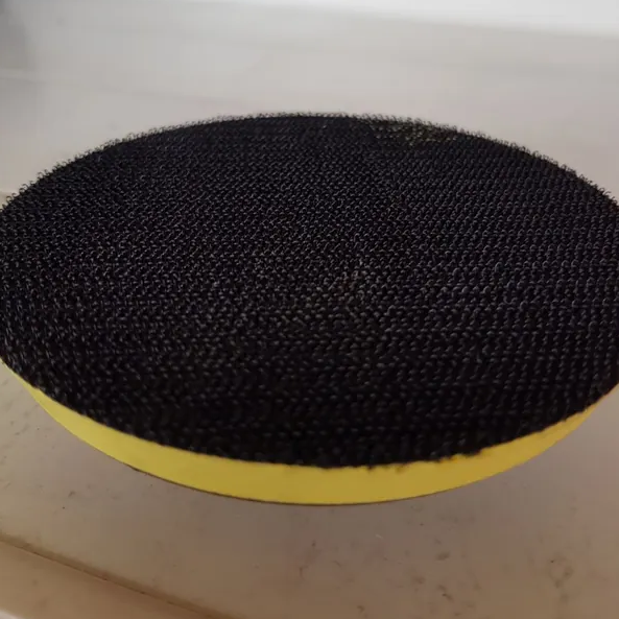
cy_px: 221
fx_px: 627
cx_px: 311
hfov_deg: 52.5
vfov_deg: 51.8
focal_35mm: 31
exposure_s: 1/50
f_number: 1.7
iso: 64
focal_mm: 4.2
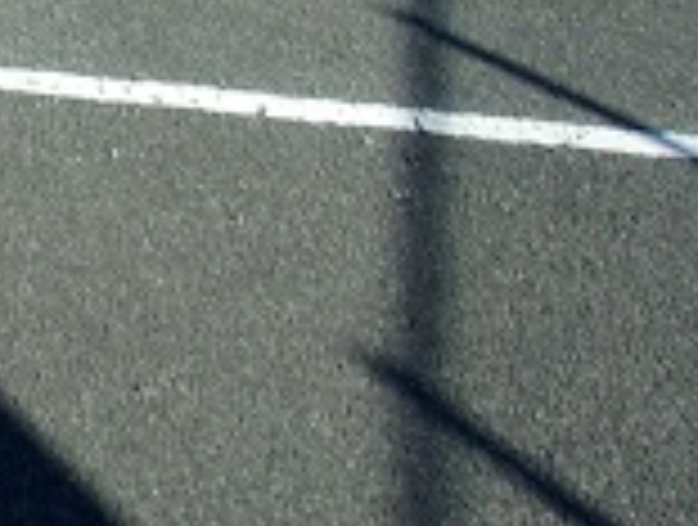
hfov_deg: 13.5
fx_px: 2567
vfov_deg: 11.6
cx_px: -639
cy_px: -36
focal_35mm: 127
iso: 80
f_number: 10.4
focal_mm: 4.9
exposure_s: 1/56
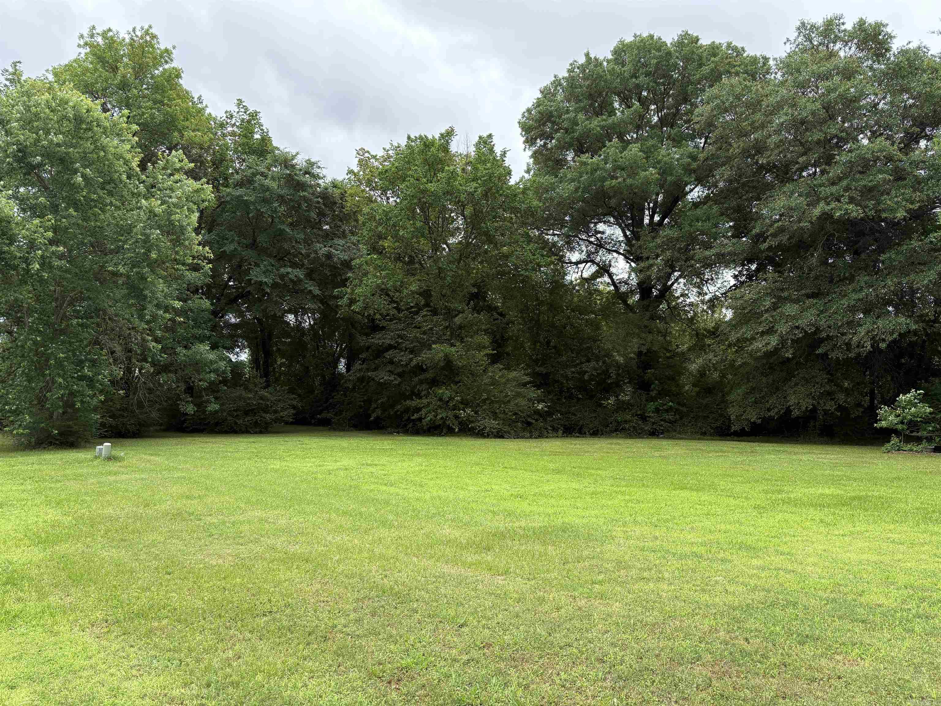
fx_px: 707
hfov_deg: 67.3
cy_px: 353
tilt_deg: +4.2
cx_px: 470
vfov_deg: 53.1
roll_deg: -0.2
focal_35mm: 26
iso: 64
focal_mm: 5.96
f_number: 1.6
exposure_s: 1/1263
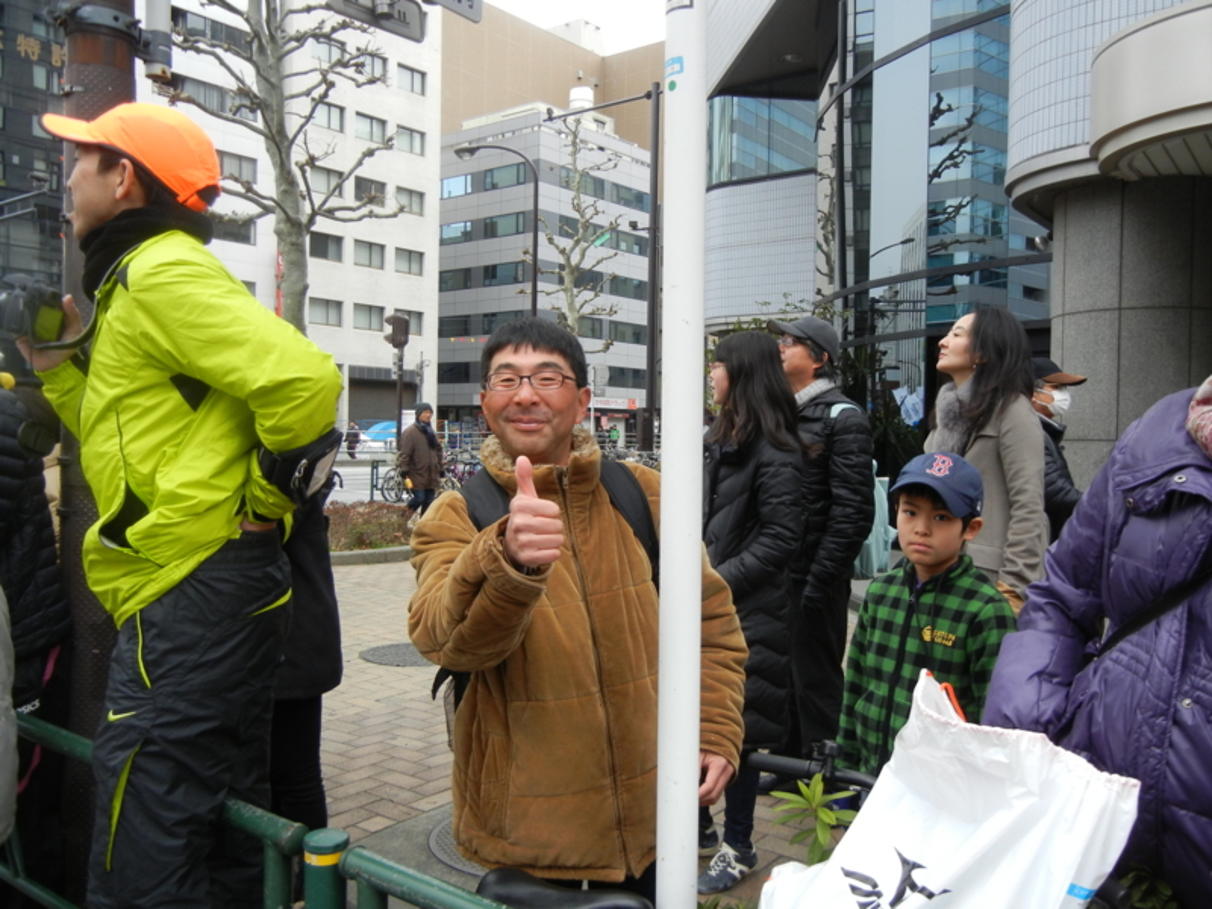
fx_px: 1050
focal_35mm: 30
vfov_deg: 46.8
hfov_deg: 60.0
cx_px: 606
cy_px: 454
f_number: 3.5
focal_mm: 5.4
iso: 160
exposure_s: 1/237
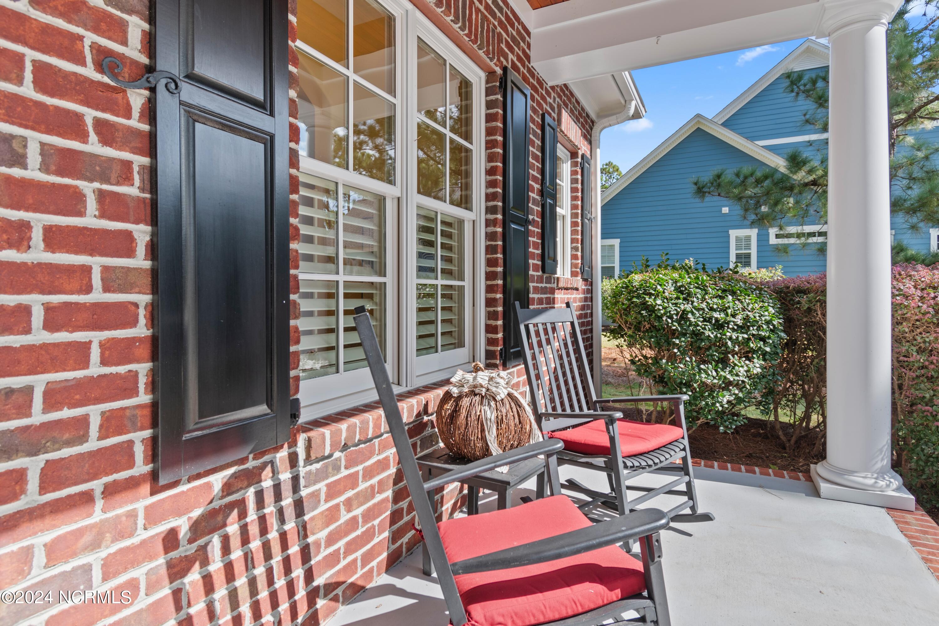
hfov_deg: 86.9
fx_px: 496
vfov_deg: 64.6
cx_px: 470
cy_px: 313
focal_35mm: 19
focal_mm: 13
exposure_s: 1/80
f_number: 4.8
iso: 100
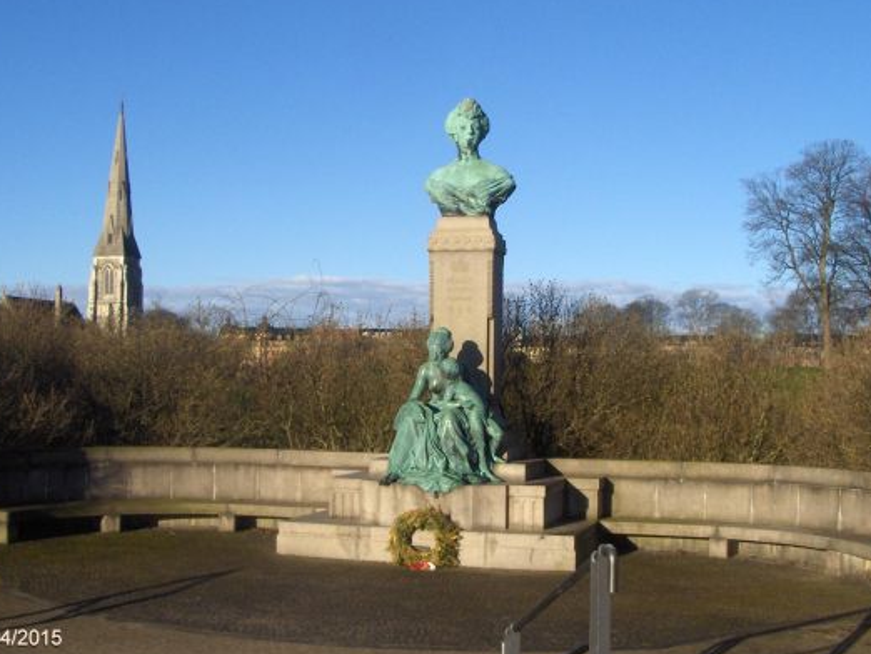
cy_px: 325
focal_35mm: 49
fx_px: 1233
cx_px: 429
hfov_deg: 38.9
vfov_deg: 29.7
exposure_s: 1/885
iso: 100
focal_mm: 6.8
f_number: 4.59
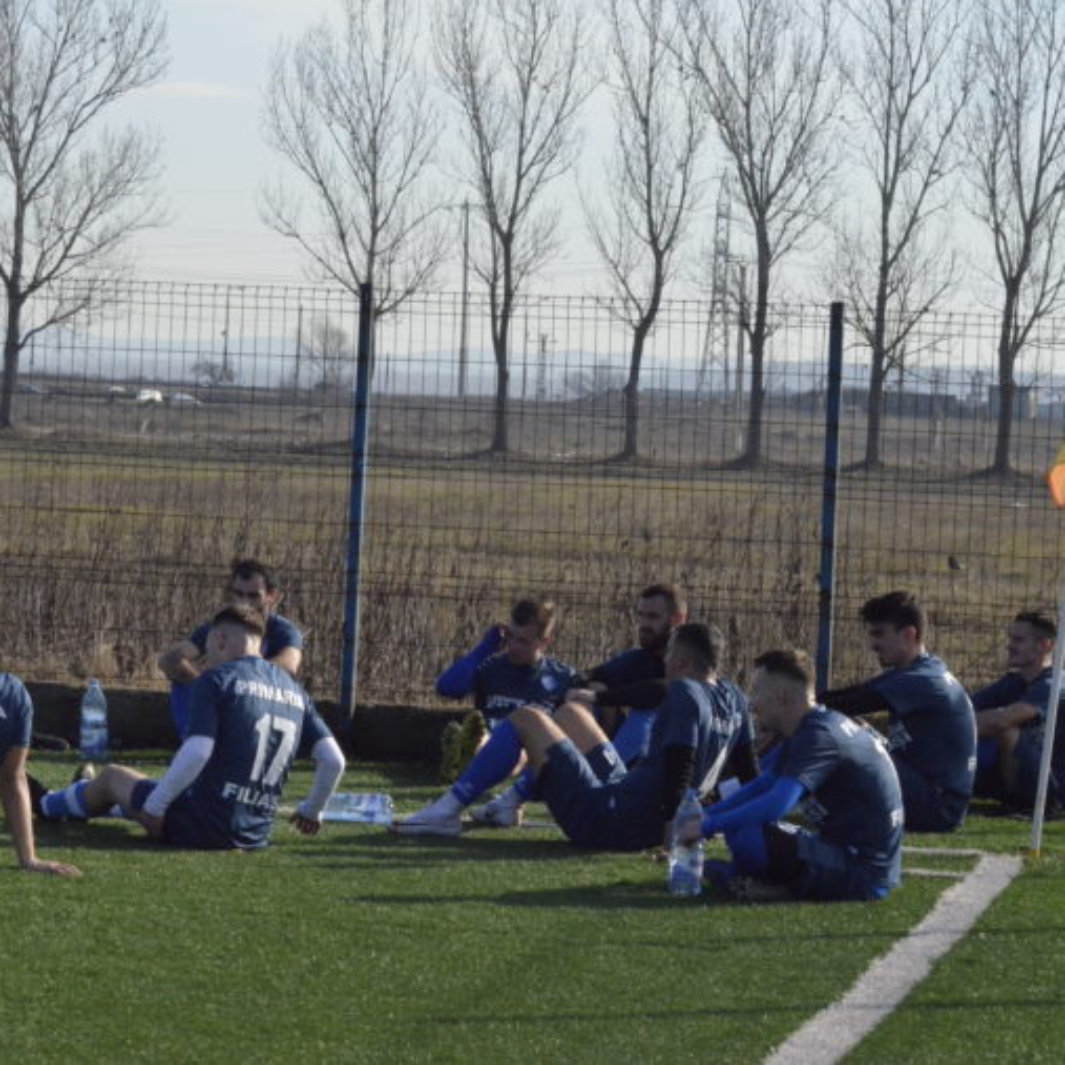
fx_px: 4699
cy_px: 532
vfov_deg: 12.9
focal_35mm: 135
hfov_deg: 12.9
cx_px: 359
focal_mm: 70
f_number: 13
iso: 4000
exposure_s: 1/2500
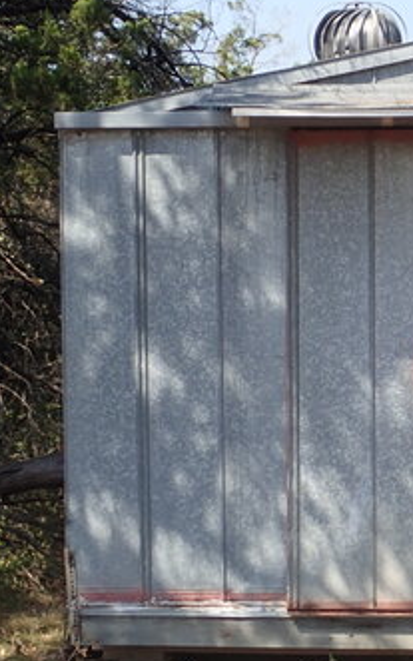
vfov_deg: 17.8
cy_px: 353
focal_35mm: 117
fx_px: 2106
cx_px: 425
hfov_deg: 11.1
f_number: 5
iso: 100
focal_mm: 10.29
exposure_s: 1/250
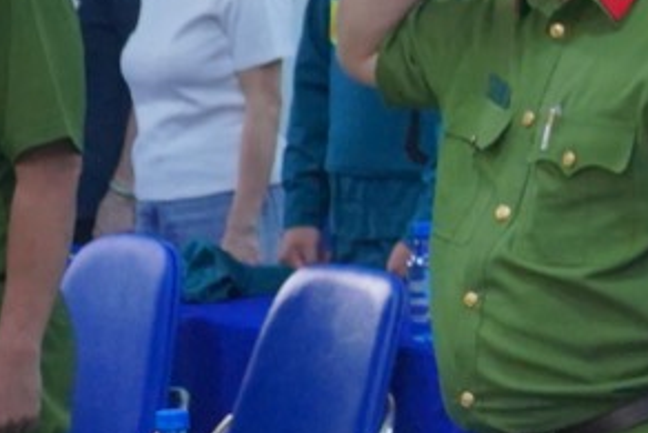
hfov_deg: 9.5
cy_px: -147
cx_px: 1662
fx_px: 3350
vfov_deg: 7.3
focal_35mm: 186
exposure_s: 1/125
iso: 3200
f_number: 5
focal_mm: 34
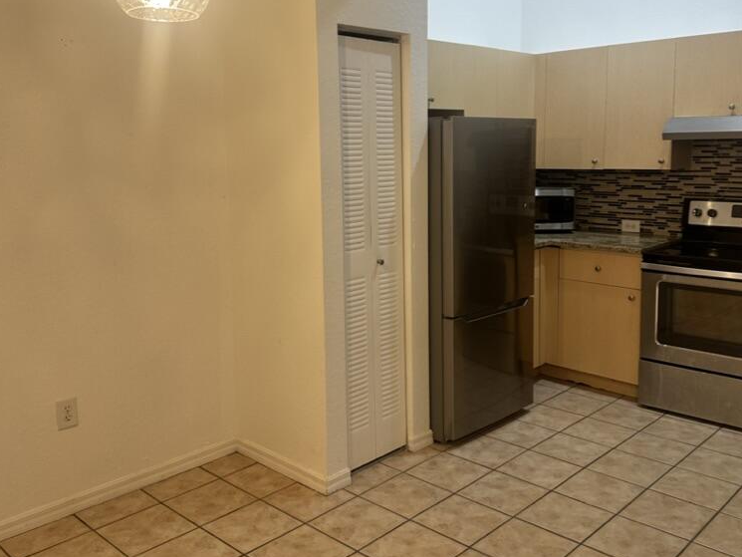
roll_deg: +0.2
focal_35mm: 33
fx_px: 707
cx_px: 377
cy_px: 234
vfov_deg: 42.8
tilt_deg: -5.9
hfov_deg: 55.3
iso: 125
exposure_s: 1/60
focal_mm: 6.86
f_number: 1.78
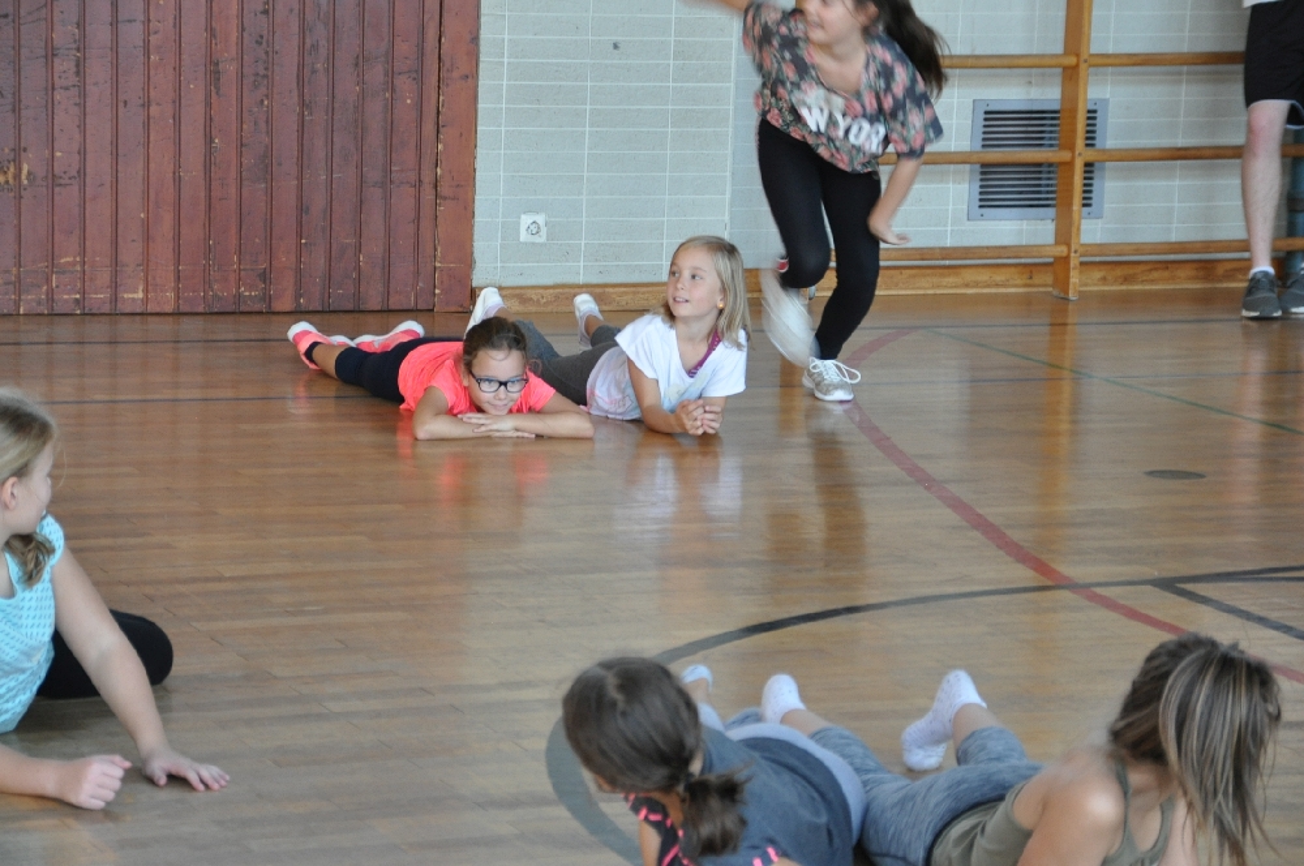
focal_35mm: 120
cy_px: 433
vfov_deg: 11.4
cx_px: 652
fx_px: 4341
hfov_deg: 17.1
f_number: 5.3
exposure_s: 1/40
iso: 800
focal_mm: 80
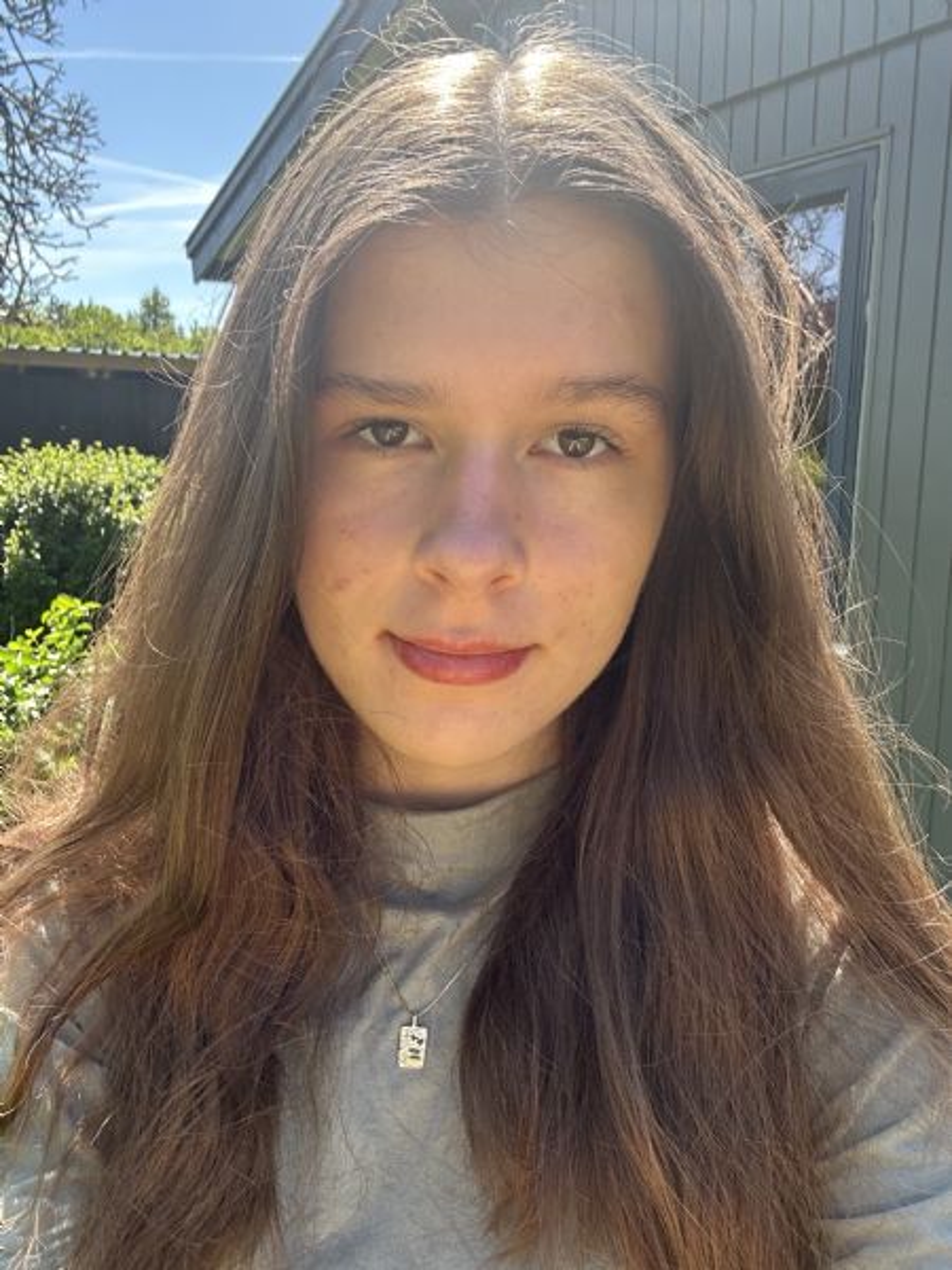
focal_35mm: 30
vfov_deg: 60.0
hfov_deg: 46.8
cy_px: 635
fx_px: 1100
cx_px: 476
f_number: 1.9
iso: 25
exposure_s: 1/244
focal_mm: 2.69
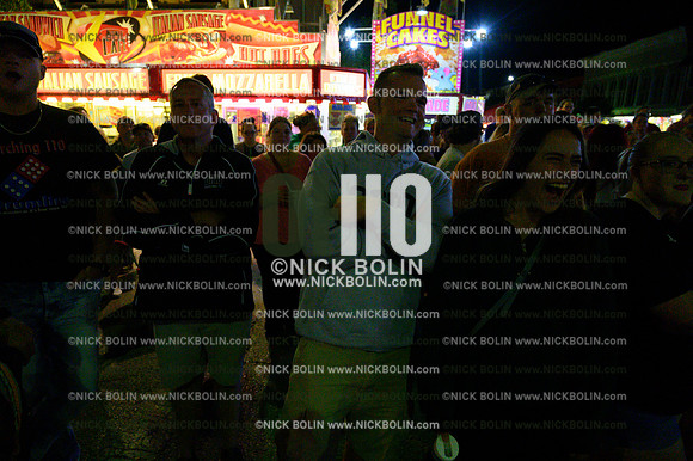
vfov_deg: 53.1
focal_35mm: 24
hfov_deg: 73.8
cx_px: 346
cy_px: 230
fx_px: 462
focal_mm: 24
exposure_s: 1/1000
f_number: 4
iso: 32000
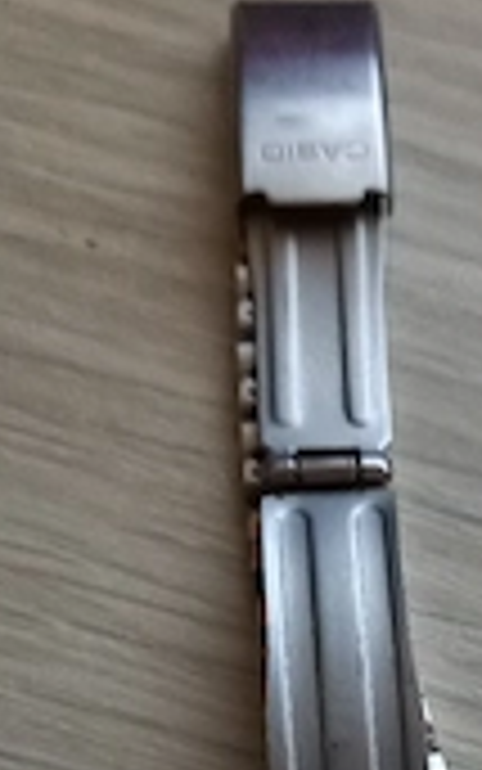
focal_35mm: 62
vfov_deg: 30.6
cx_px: 432
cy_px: 770
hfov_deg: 20.6
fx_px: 1302
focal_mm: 4.65
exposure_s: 1/20
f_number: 1.8
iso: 1600
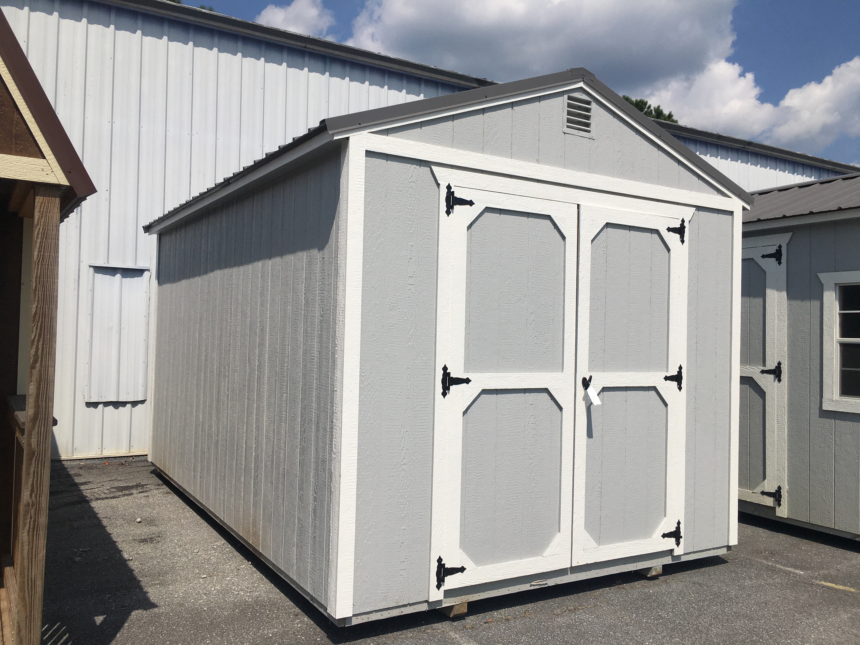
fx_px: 720
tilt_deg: +3.2
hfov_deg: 61.7
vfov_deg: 48.2
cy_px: 322
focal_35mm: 29
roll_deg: -1.6
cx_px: 430
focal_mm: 4.15
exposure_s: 1/4808
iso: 25
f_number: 2.2
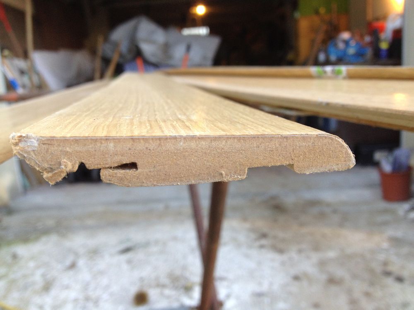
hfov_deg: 52.6
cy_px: 155
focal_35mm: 35
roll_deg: +2.9
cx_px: 207
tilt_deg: -17.5
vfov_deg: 40.7
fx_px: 419
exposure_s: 1/120
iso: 80
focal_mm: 4.28
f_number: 2.4
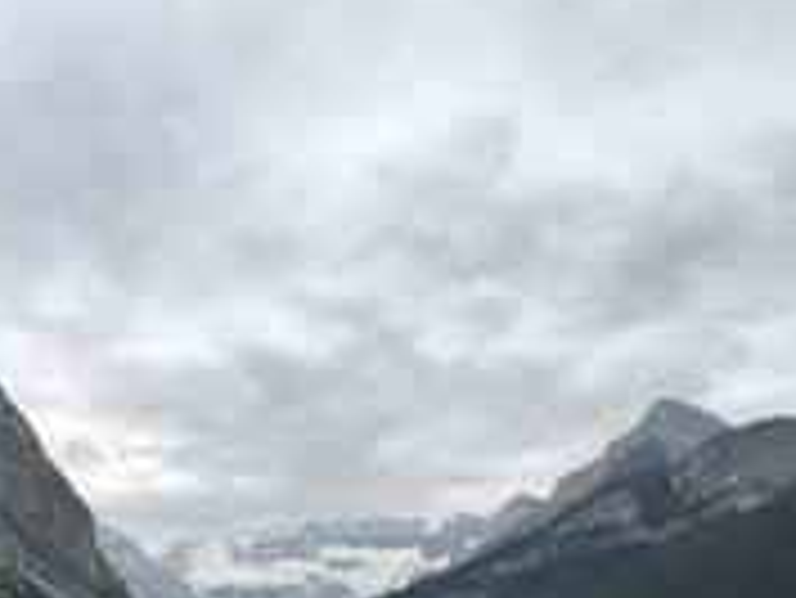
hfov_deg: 53.7
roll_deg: -0.4
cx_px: 238
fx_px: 759
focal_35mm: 33
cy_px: 733
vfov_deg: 33.9
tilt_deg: -1.7
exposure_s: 1/314
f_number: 1.8
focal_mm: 1.57
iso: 32
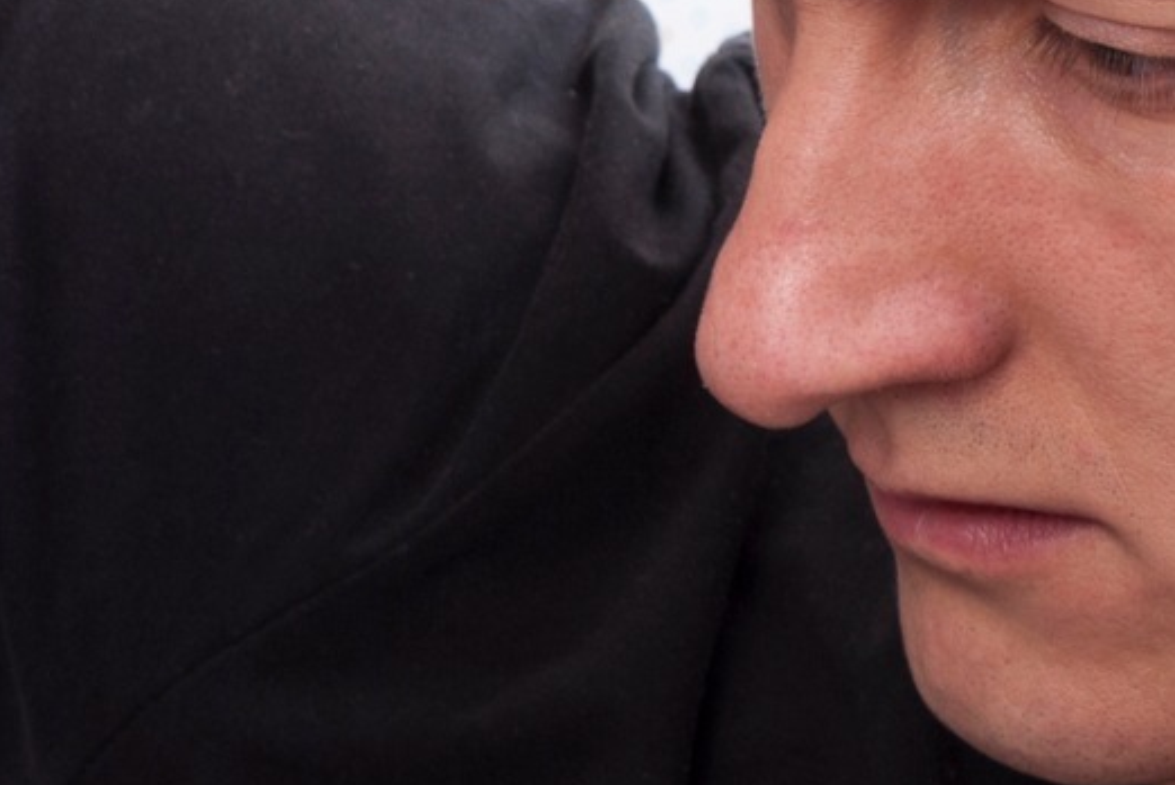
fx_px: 9016
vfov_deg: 5.0
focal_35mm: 276
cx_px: -527
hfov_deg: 7.3
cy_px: 890
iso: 100
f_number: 10
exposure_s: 1/60
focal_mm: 50
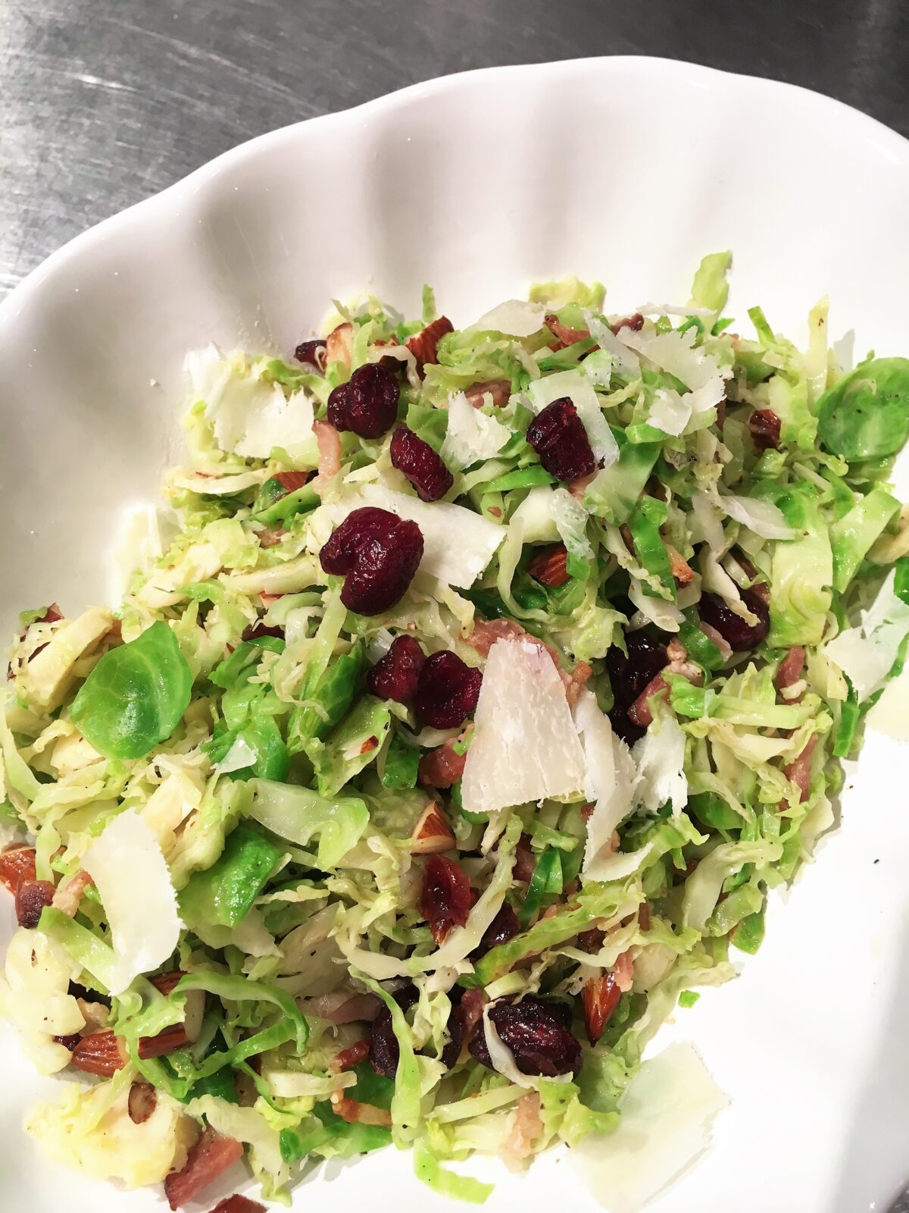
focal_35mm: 29
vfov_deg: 61.7
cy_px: 606
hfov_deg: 48.2
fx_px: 1015
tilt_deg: -68.8
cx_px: 454
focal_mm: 4.15
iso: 50
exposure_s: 1/30
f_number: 2.2
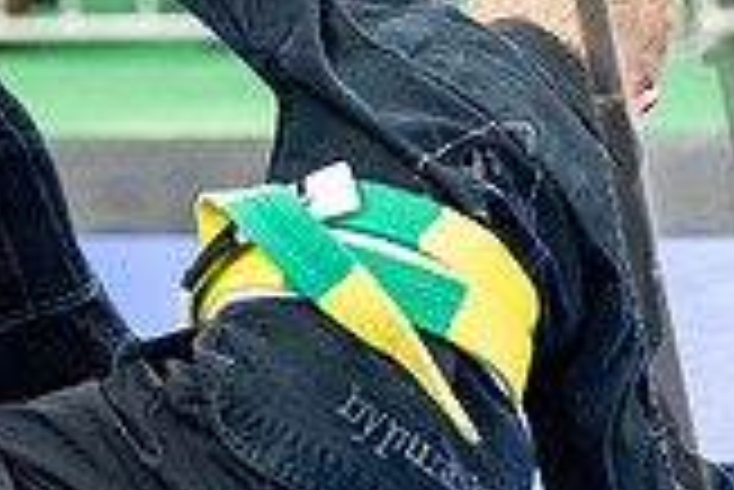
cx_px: 606
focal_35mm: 379
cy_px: -37
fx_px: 7734
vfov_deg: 3.6
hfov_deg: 5.4
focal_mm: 102
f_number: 2.8
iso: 6400
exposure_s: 1/500
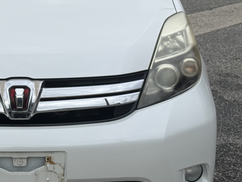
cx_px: 20
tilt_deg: -11.6
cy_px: 50
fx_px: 741
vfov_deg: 13.9
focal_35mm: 106
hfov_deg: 18.2
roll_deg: -1.1
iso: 64
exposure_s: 1/5587
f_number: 1.78
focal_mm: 6.76
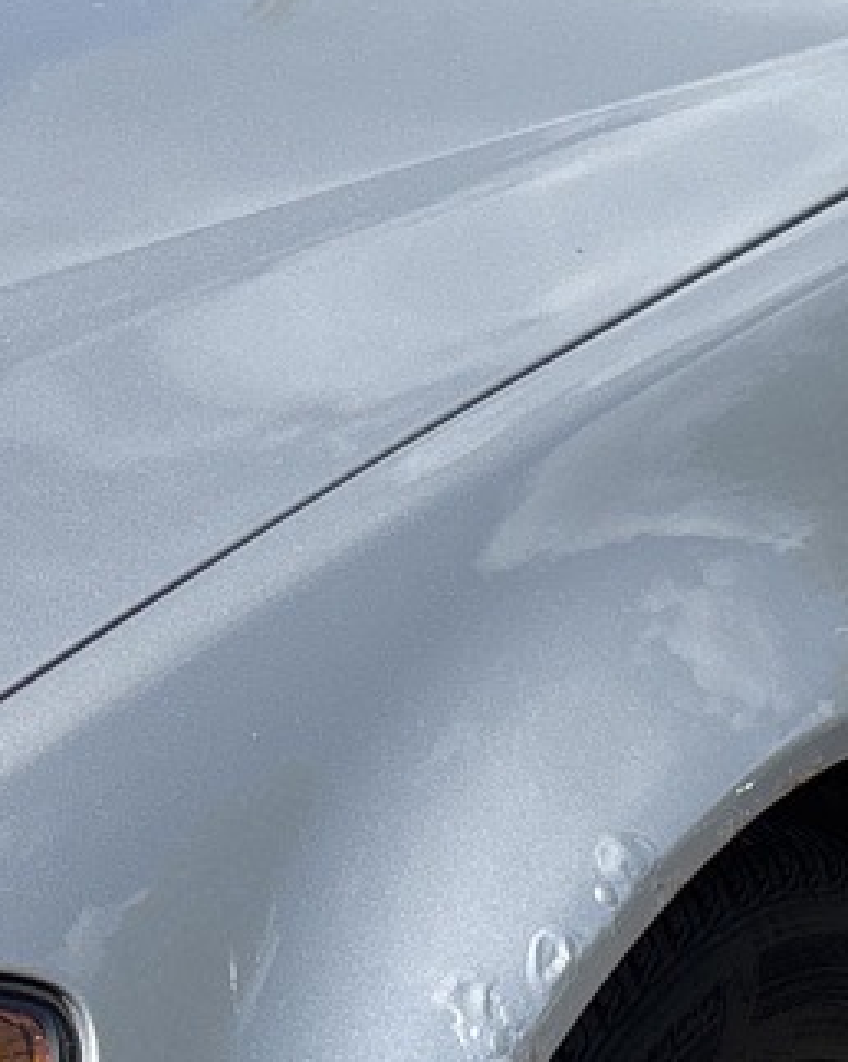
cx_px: -72
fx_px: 4742
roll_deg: +0.3
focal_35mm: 151
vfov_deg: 12.7
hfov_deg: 10.1
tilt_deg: -14.4
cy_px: 773
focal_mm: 5.96
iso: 50
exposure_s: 1/4255
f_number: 1.6
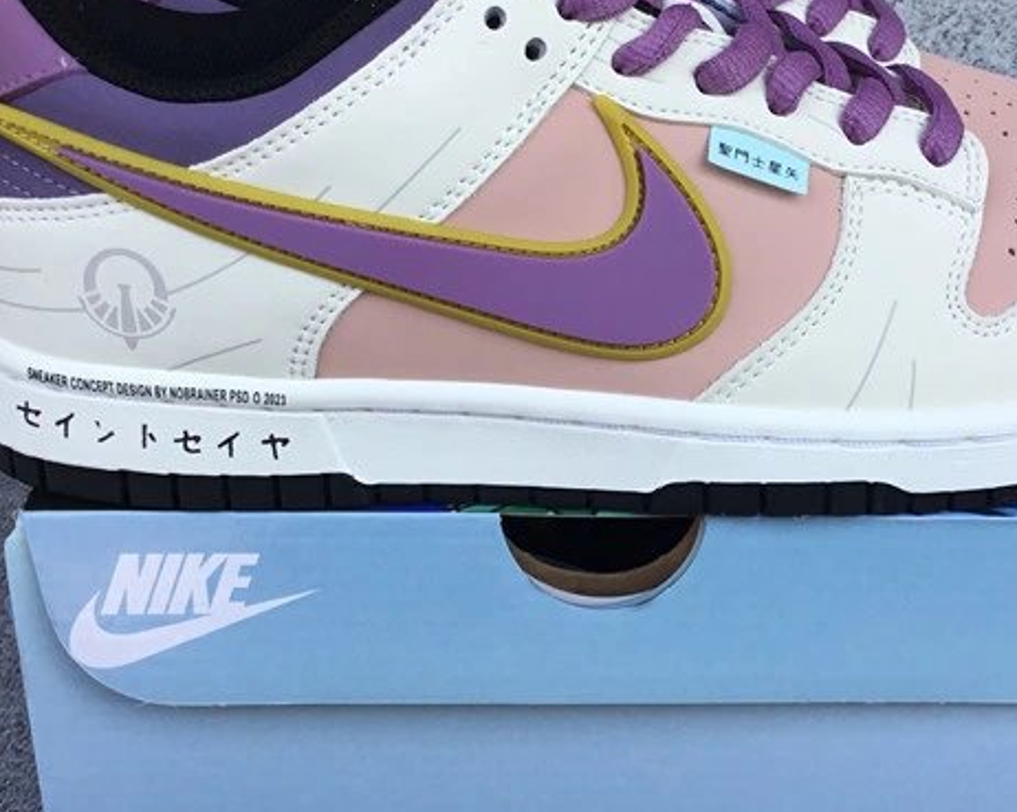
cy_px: 410
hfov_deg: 31.8
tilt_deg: -23.4
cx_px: 638
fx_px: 1775
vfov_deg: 25.8
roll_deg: +0.0
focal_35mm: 59
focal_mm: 3.3
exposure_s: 1/353
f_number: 2.4
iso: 25
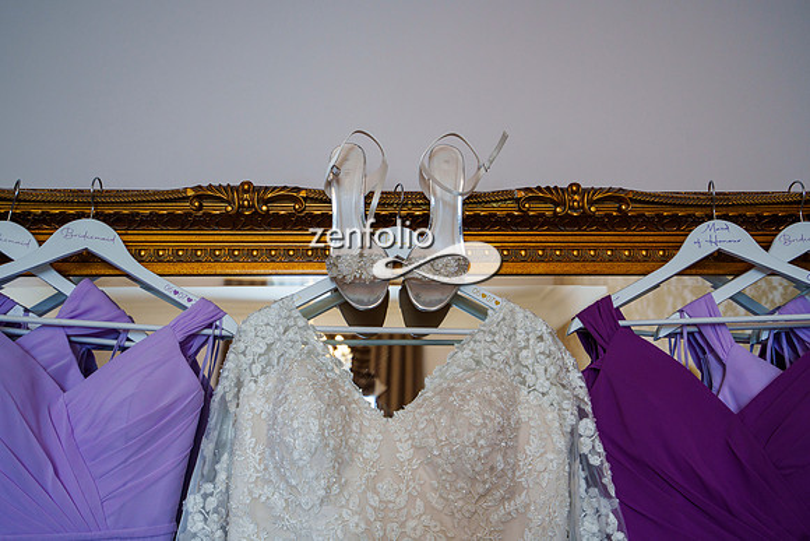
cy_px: 270
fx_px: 795
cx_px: 405
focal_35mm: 35
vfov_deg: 37.5
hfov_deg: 54.0
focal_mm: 35
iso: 800
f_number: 4
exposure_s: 1/100
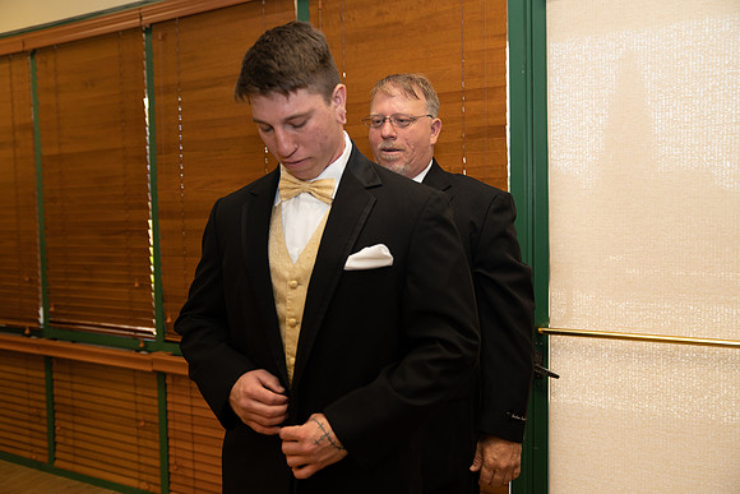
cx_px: 370
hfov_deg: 60.3
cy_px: 247
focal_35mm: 31
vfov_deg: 42.3
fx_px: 637
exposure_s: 1/200
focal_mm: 31
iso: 400
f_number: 2.8
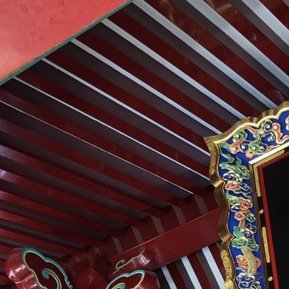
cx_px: 308
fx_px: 746
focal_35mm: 79
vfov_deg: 20.9
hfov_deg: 21.0
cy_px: 313
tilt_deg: +45.5
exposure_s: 1/120
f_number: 1.8
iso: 50
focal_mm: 3.99
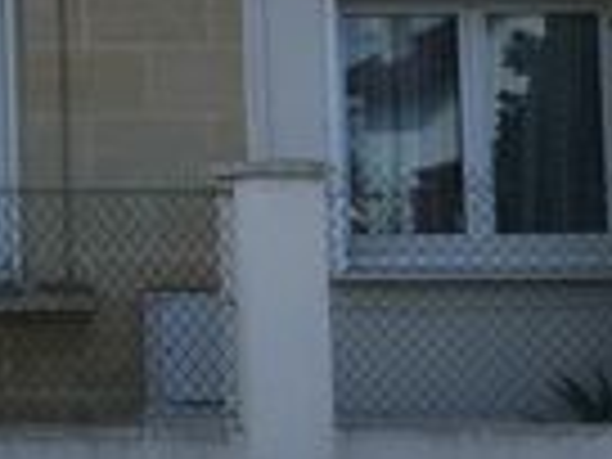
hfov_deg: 13.6
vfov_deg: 11.5
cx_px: -531
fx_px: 2263
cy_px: 58
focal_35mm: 128
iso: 25
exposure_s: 1/1399
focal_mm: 4.15
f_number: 2.2
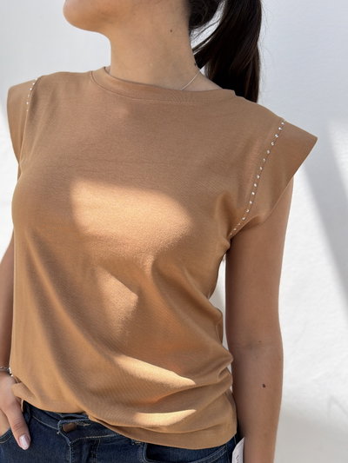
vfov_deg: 71.6
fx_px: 322
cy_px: 232
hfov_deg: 56.8
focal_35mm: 24
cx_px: 174
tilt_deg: -10.3
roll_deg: -5.2
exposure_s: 1/1618
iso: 80
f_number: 1.78
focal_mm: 6.76
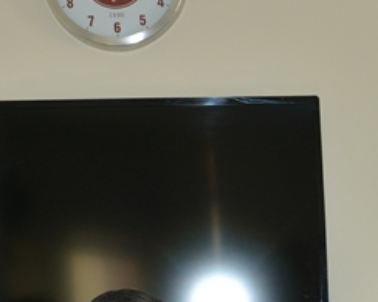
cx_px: 412
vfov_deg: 12.1
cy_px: 434
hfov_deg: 15.4
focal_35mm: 122
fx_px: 1364
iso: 800
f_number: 6.3
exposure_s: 1/125
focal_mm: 31
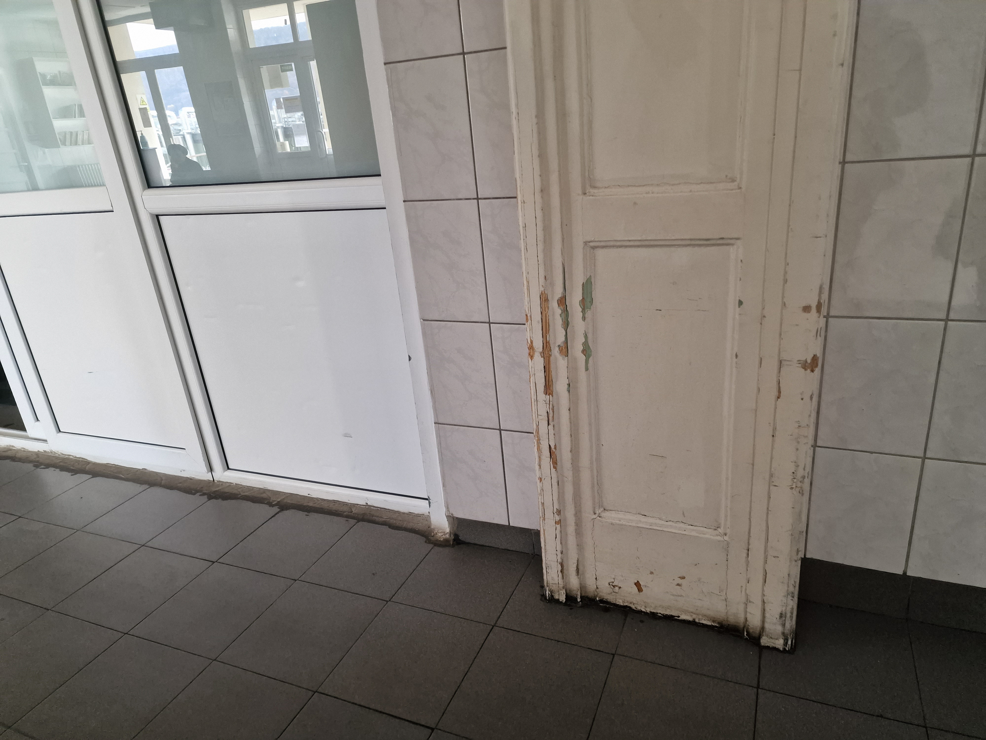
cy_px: 370
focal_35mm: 23
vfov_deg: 58.9
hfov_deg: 73.9
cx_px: 493
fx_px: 655
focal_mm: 6.4
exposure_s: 1/120
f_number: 1.8
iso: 320
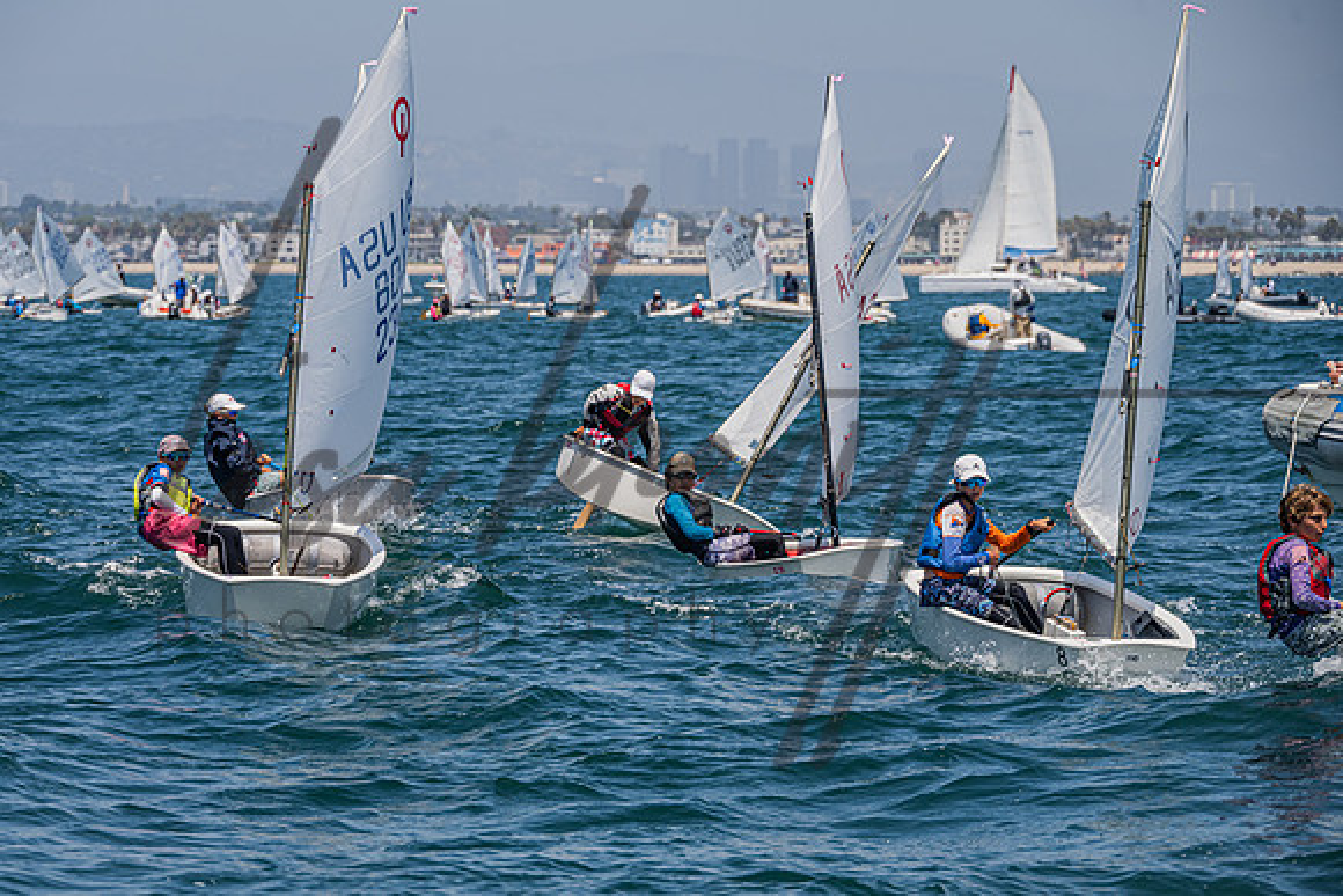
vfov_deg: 8.6
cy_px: 501
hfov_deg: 12.9
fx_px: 5942
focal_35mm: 159
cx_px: 587
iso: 250
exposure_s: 1/1000
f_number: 7.1
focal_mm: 140
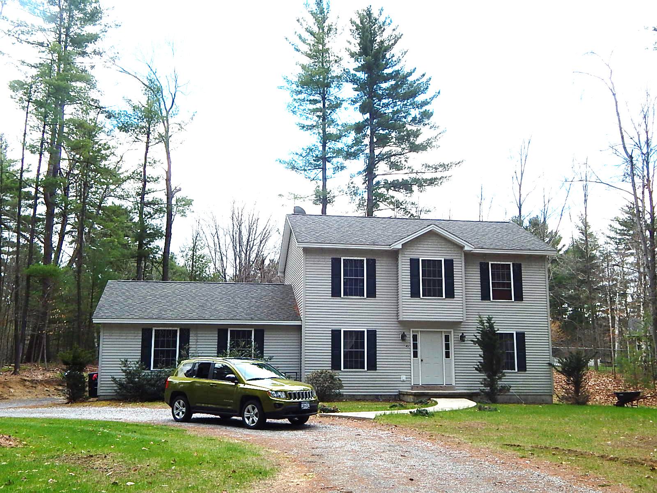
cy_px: 246
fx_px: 721
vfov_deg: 37.7
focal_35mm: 38
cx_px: 328
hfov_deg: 49.0
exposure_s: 1/1000
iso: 125
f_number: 3.4
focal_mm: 6.8
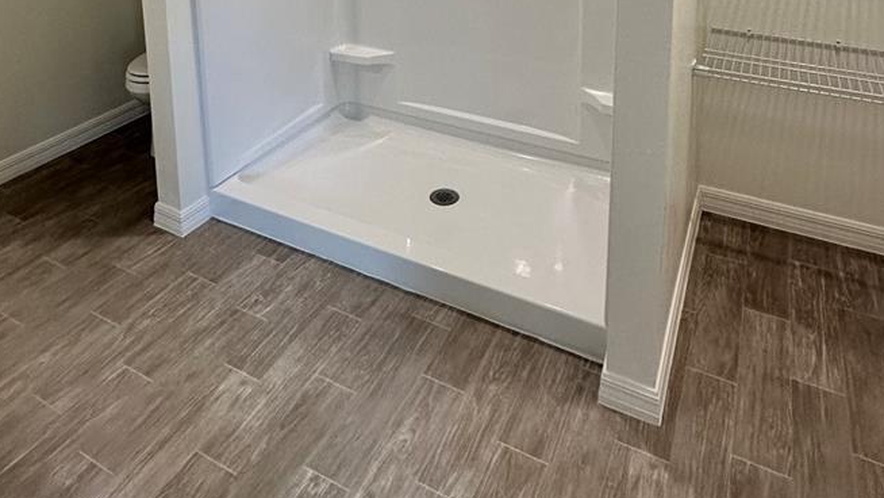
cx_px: 450
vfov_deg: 34.0
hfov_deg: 67.9
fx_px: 656
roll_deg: -0.2
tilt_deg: -8.1
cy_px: -89
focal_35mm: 28
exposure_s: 1/120
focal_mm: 2.22
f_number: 2.2
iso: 200
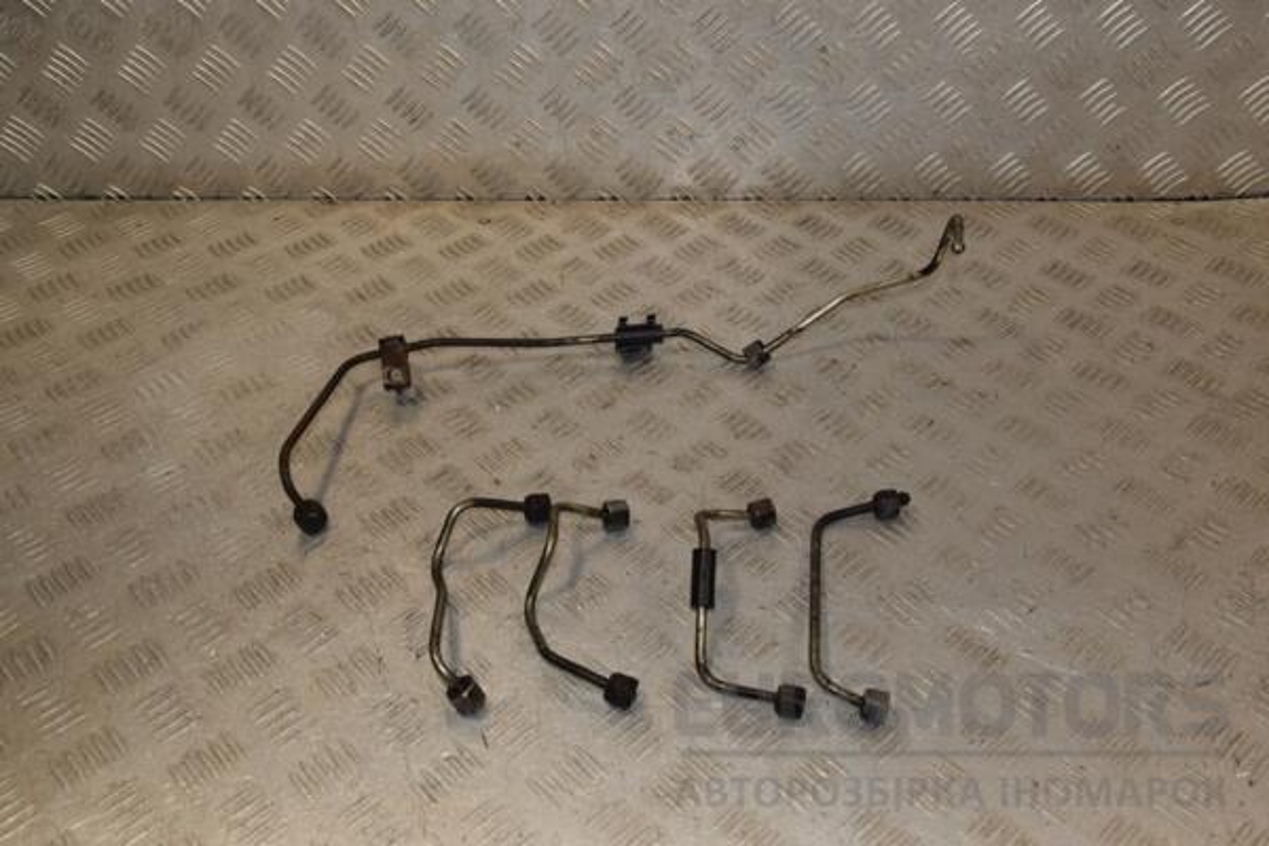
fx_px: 1269
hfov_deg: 53.1
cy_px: 423
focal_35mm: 36
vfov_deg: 36.9
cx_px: 634
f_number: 9
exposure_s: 1/200
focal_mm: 24
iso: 800
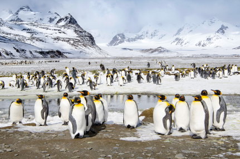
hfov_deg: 42.0
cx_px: 116
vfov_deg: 28.5
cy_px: 75
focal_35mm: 47
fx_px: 313
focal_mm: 28
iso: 400
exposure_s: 1/640
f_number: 11
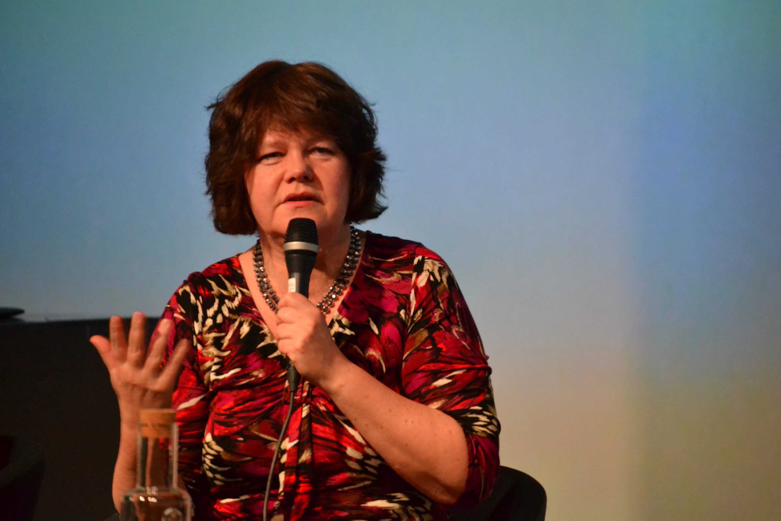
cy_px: 260
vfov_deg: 7.6
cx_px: 390
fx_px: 3905
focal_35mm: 180
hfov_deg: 11.4
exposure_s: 1/125
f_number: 4.8
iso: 2800
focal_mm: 120
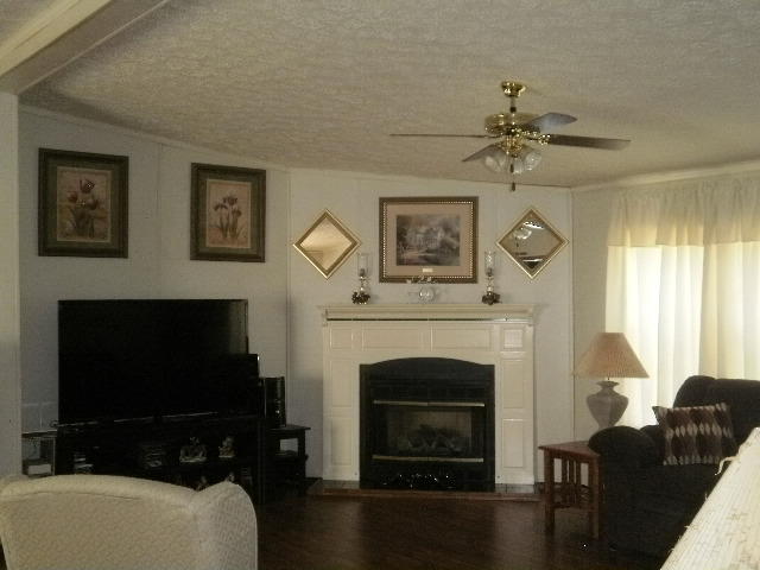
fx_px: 944
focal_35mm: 43
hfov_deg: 43.9
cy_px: 285
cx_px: 380
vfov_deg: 33.6
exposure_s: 1/40
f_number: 3.4
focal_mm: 7.61
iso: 250
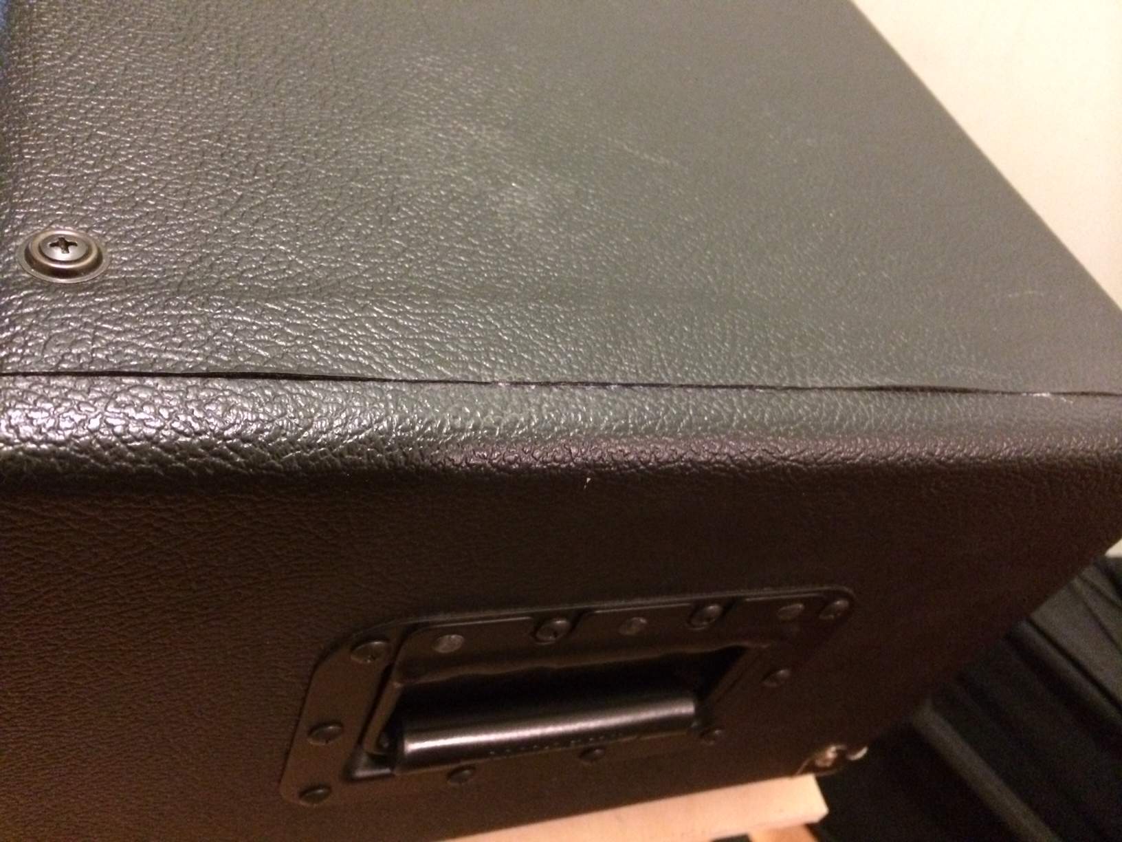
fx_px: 972
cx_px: 561
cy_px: 421
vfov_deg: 46.8
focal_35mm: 30
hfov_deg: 60.0
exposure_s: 1/15
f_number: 2.2
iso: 640
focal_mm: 4.12
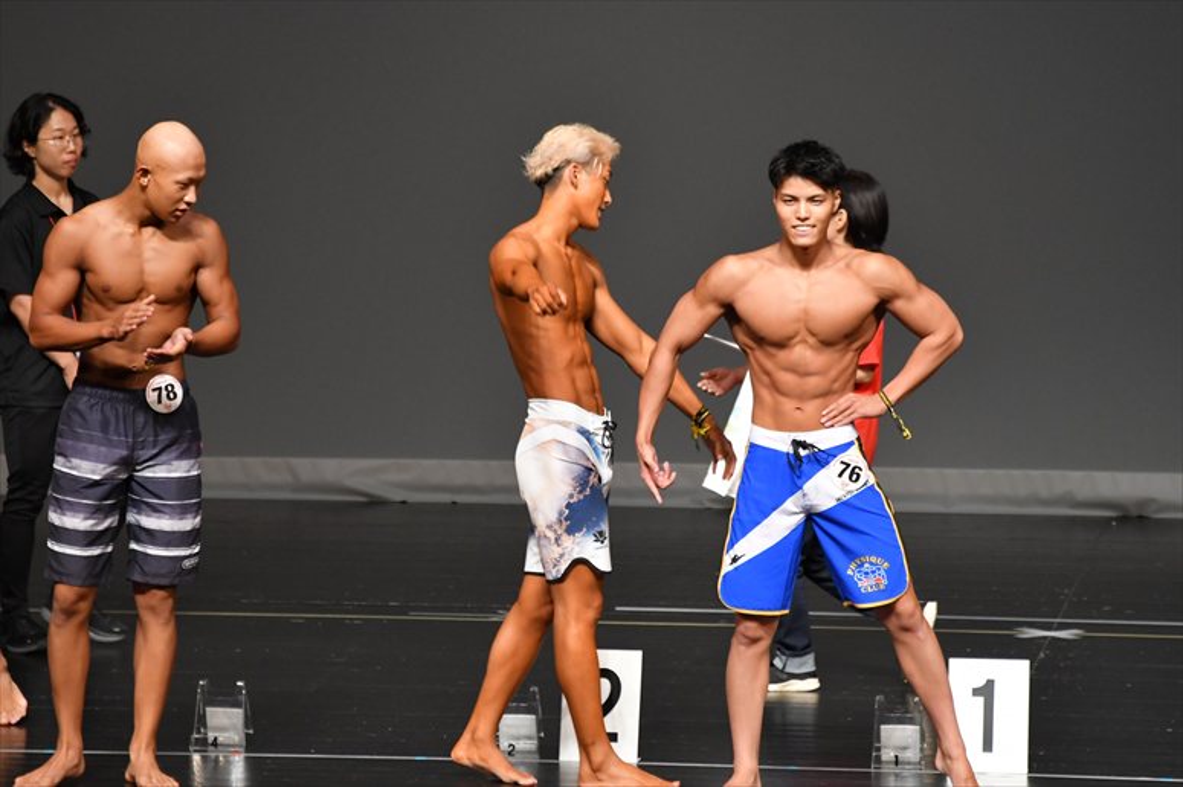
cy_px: 394
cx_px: 592
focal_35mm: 315
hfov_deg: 6.5
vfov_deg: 4.4
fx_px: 10346
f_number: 5.6
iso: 2500
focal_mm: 210
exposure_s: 1/400
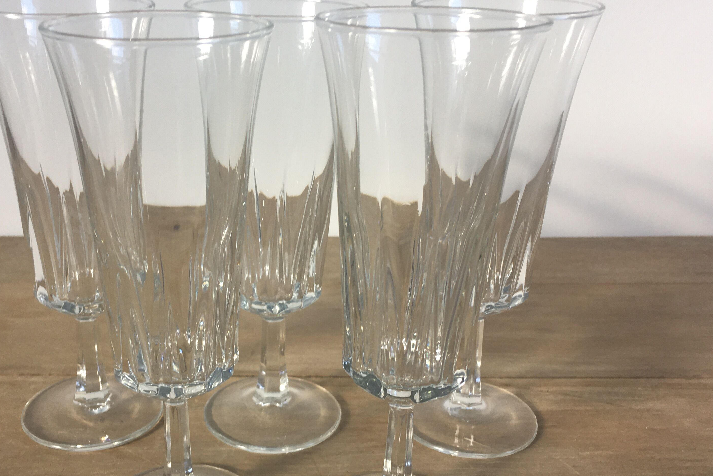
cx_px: 284
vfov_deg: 31.2
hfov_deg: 45.2
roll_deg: -0.6
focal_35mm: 43
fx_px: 852
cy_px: 263
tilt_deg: -19.7
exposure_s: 1/50
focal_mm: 4.15
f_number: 2.2
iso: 32
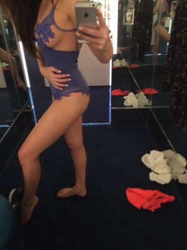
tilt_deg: -30.9
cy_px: 125
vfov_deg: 61.7
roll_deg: -0.3
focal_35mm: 29
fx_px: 209
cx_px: 94
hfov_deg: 48.2
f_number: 2.2
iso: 320
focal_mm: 4.15
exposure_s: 1/15
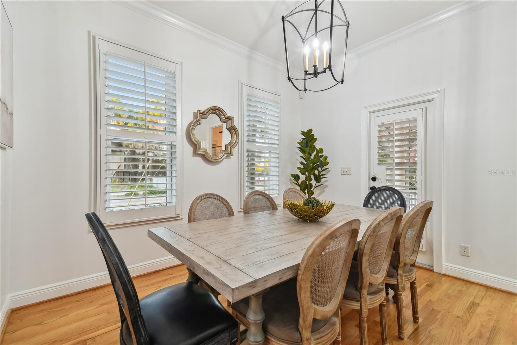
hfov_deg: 100.4
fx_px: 215
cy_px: 172
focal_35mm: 15
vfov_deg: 77.3
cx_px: 258
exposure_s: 1/2.5
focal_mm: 10
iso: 100
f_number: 7.1
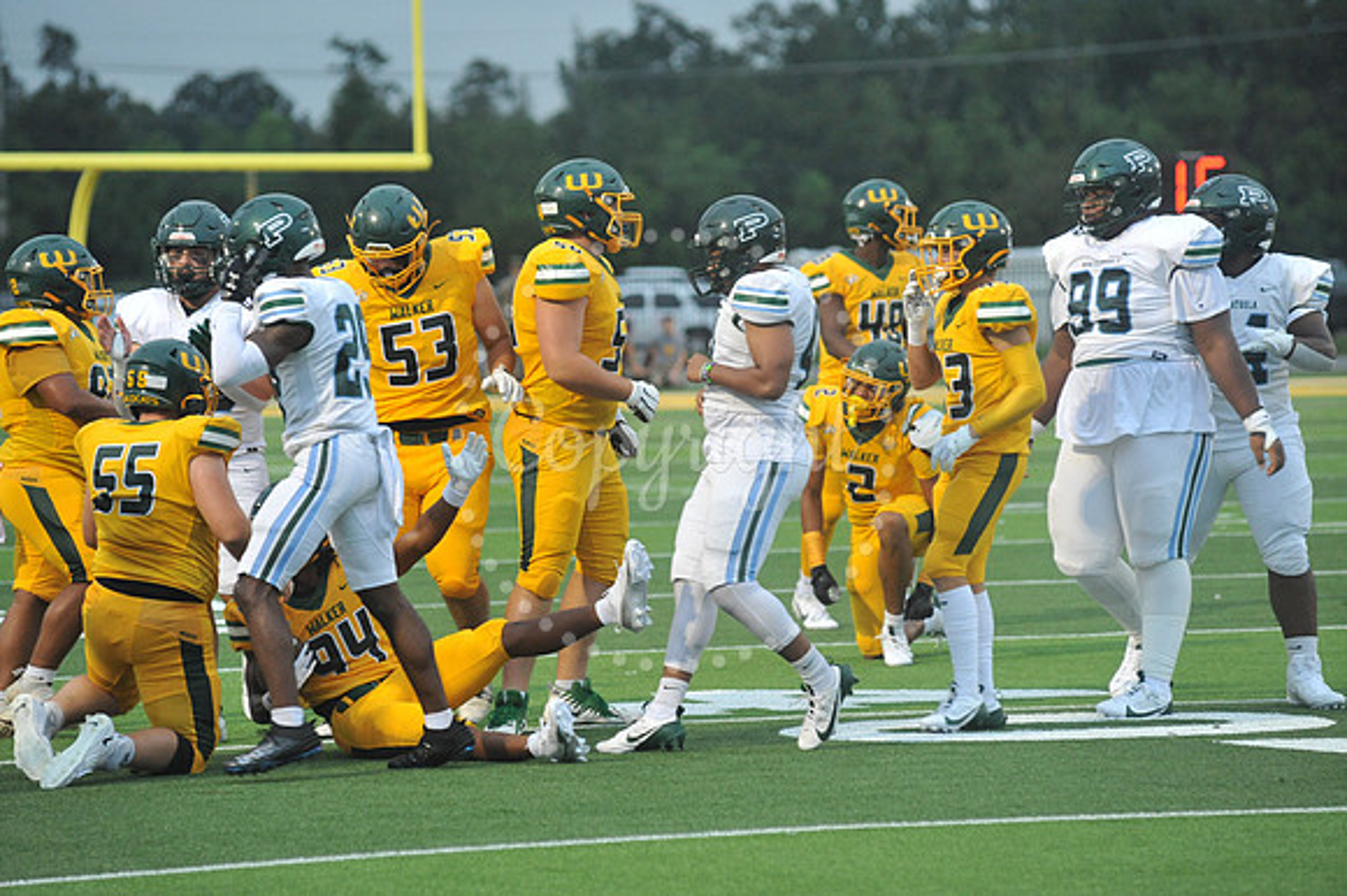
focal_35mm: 200
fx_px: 7479
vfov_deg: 6.9
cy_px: 448
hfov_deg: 10.3
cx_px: 674
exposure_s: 1/320
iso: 3200
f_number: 5
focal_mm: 200
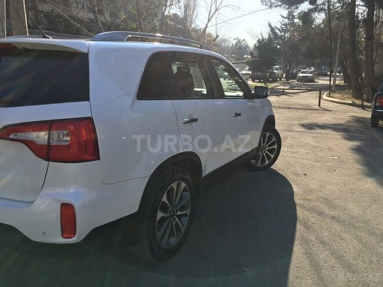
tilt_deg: -14.9
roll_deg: -0.2
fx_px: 321
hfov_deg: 61.7
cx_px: 192
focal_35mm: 29
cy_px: 144
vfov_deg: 48.2
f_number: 2.2
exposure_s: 1/916
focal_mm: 4.15
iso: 25
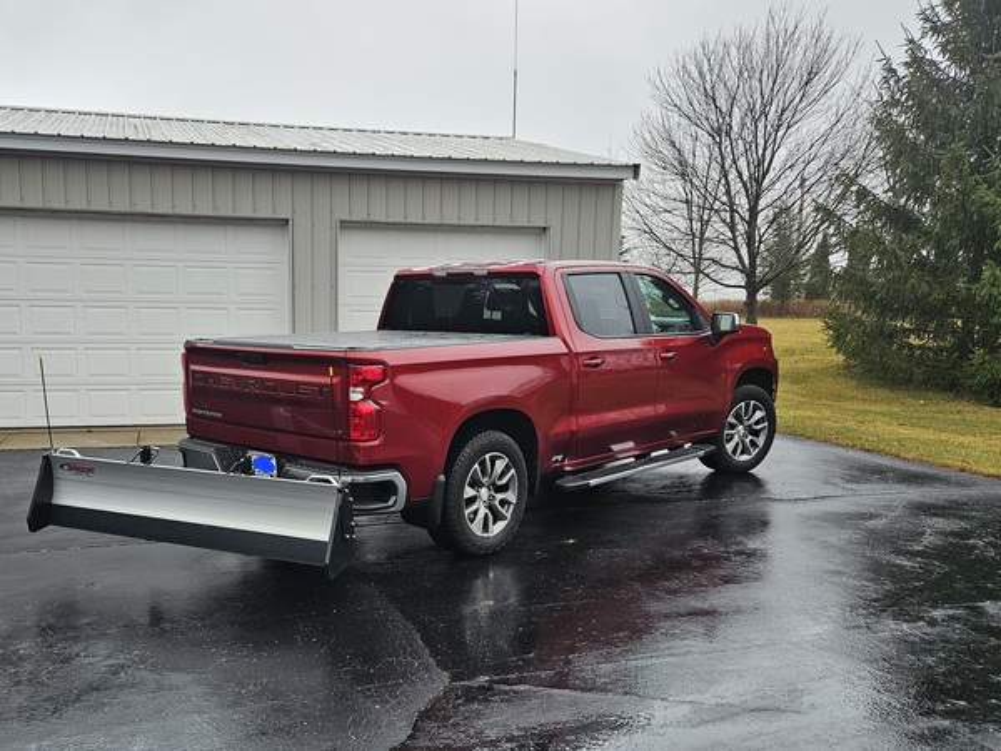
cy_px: 376
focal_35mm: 23
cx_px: 500
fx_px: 665
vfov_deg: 58.9
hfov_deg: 73.9
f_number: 1.8
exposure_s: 1/120
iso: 50
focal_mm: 5.4
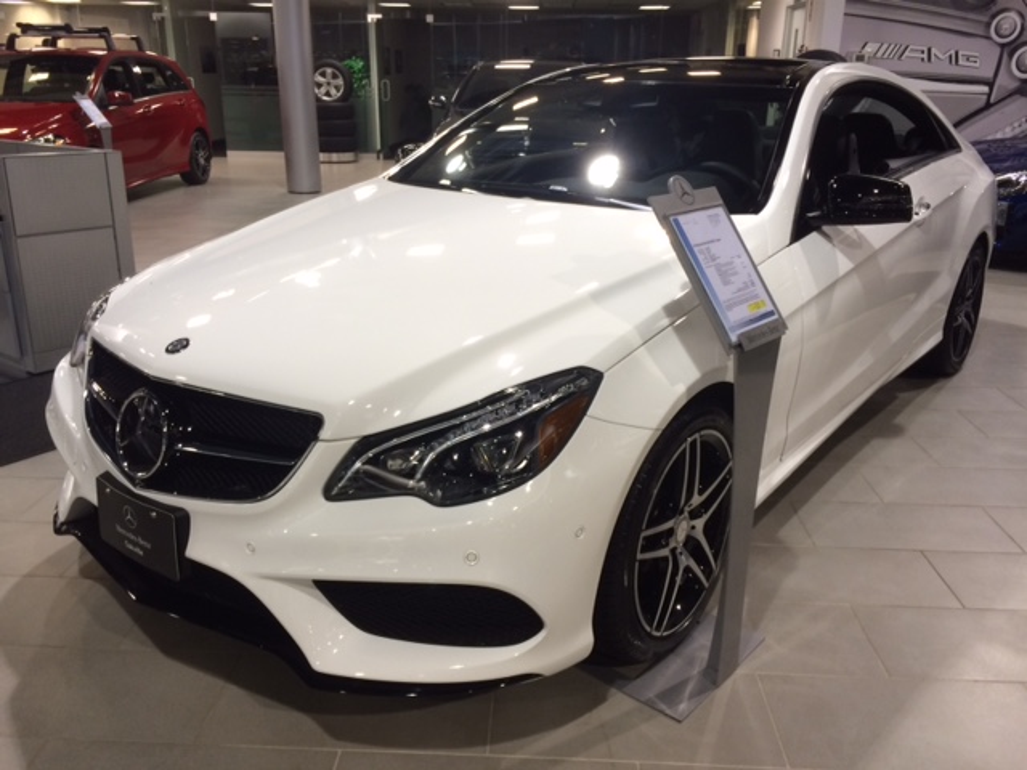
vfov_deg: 48.2
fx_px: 860
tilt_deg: -20.8
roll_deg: -0.4
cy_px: 385
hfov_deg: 61.7
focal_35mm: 29
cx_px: 514
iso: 80
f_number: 2.2
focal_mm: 4.15
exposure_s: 1/30
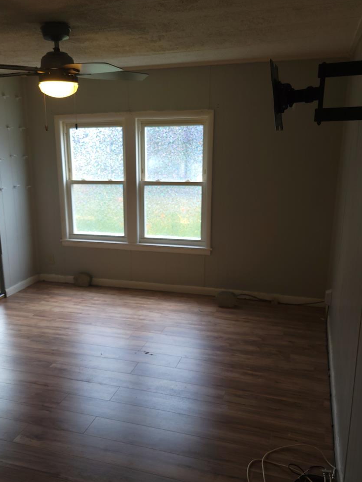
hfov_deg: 40.4
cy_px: 277
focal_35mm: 35
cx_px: 137
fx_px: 488
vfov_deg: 52.4
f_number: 1.8
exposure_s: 1/120
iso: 40
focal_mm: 5.4
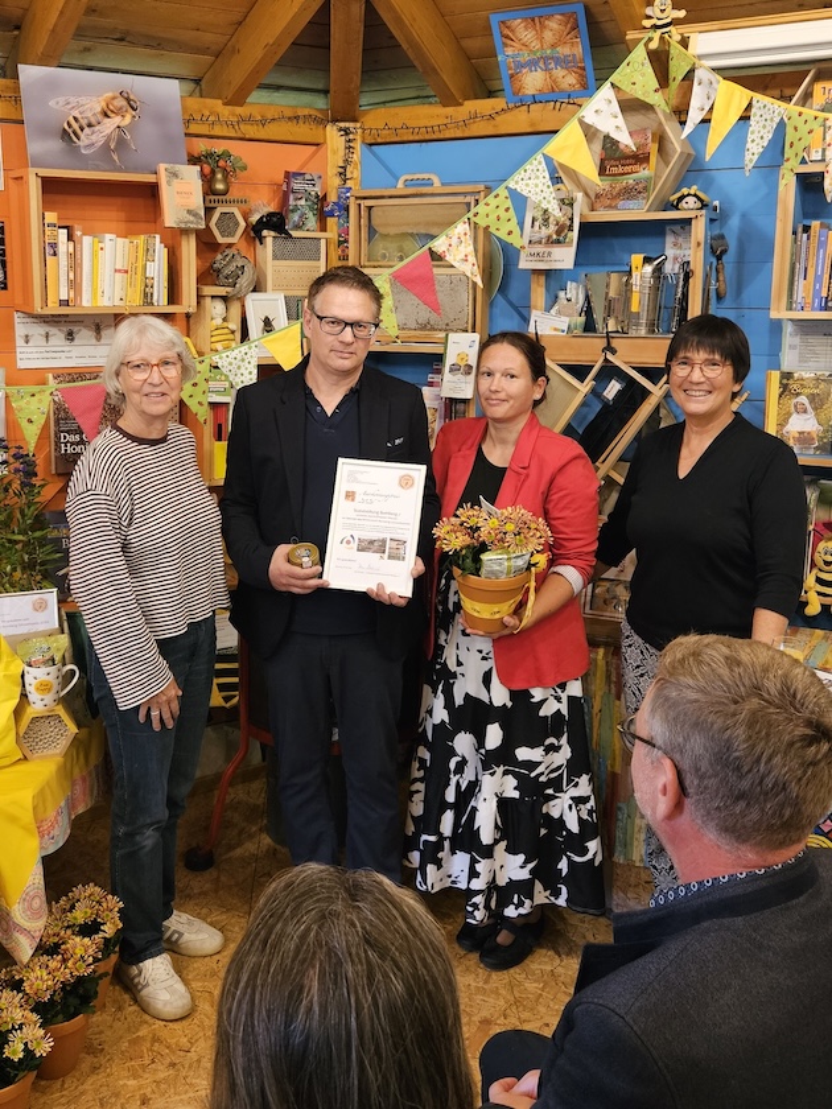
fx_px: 737
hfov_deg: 58.9
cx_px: 416
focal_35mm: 23
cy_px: 554
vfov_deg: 73.9
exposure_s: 1/50
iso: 500
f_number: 1.8
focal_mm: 5.4
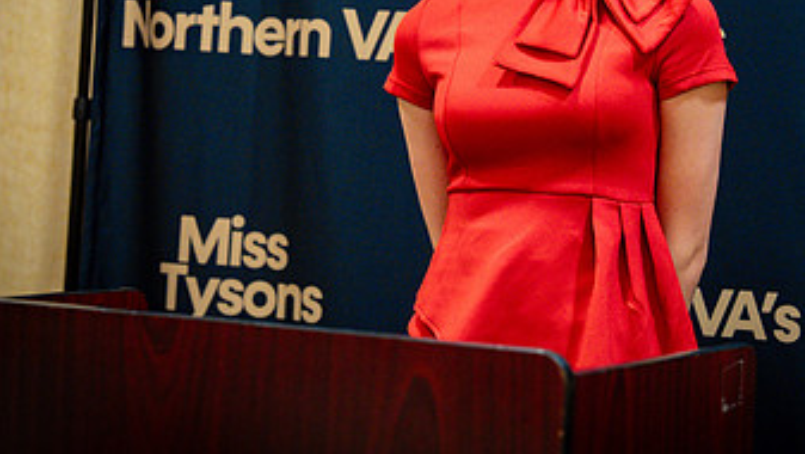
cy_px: 97
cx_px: 571
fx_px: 2691
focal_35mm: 126
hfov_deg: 16.9
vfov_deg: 9.6
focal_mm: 70
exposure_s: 1/125
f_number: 2.8
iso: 1600
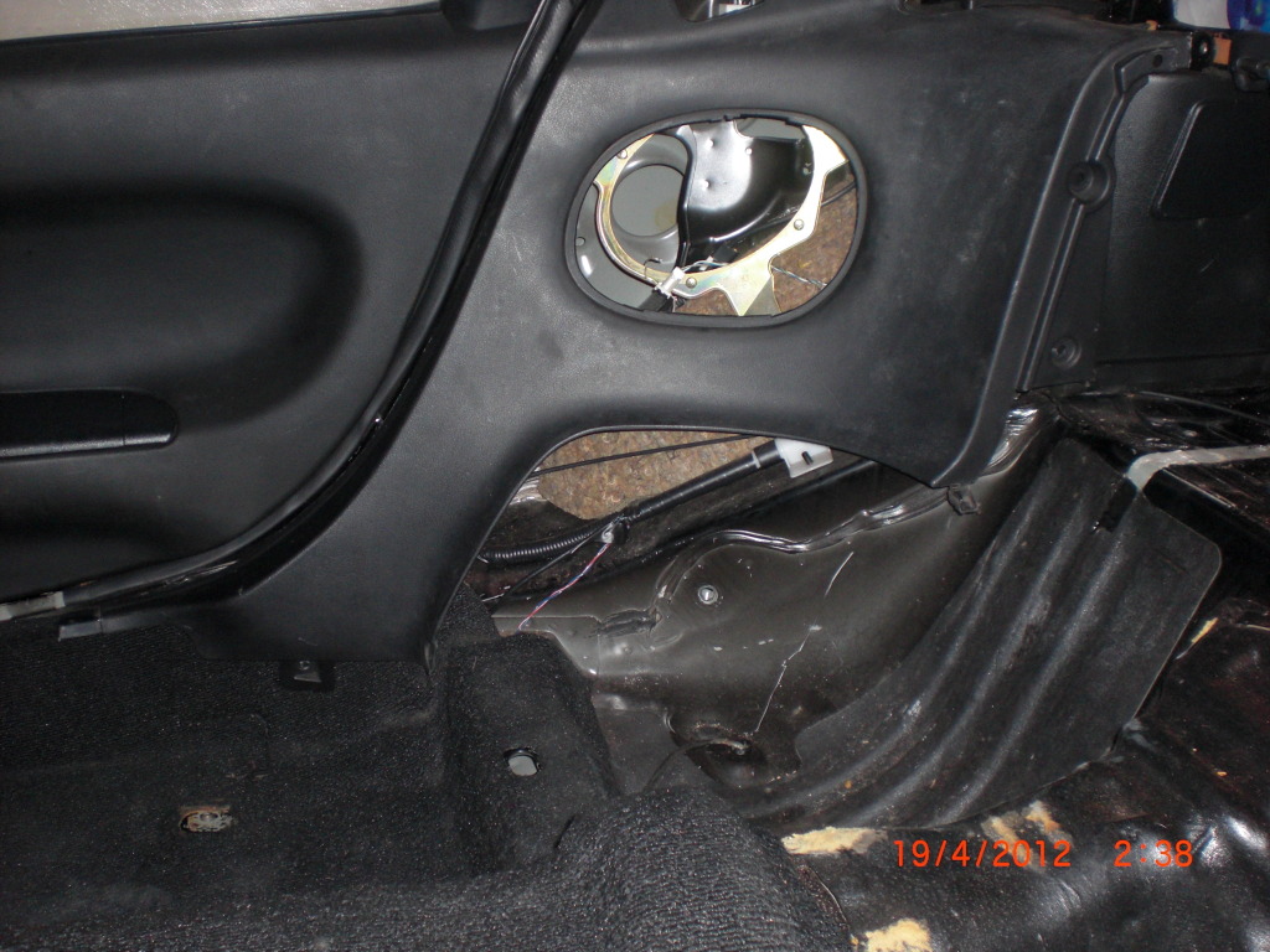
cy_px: 476
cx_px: 635
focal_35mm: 38
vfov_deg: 37.7
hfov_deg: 49.0
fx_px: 1394
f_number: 3.1
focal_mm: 6.3
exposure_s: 1/60
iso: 200
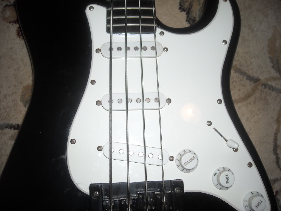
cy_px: 106
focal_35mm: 35
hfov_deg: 52.6
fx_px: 284
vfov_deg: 40.7
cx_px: 140
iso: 200
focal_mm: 5.7
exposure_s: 1/60
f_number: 2.8
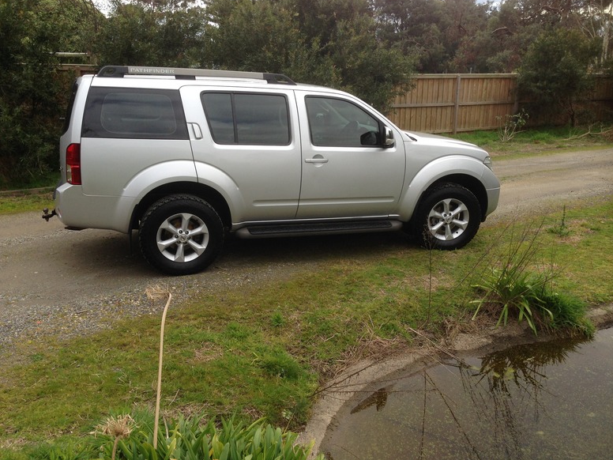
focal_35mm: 34
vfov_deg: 41.8
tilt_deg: -16.8
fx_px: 602
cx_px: 315
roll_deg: +1.1
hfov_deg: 53.9
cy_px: 225
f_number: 2.4
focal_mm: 4.12
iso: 50
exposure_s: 1/521
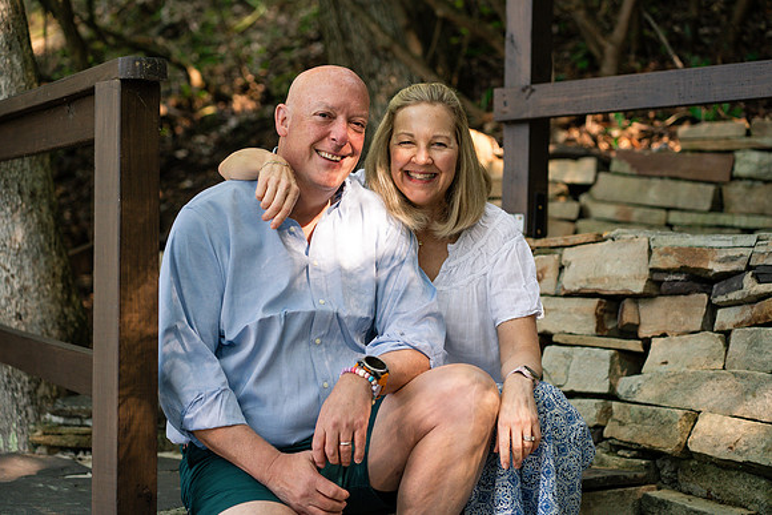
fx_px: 1823
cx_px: 386
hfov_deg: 23.9
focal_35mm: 85
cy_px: 258
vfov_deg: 16.1
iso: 500
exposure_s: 1/400
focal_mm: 85
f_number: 3.2
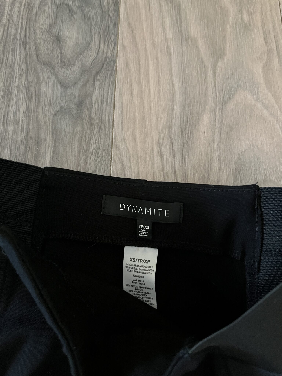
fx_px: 282
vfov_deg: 67.3
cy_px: 188
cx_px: 141
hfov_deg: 53.1
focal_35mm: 26
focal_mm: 5.1
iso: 800
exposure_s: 1/30
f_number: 1.6
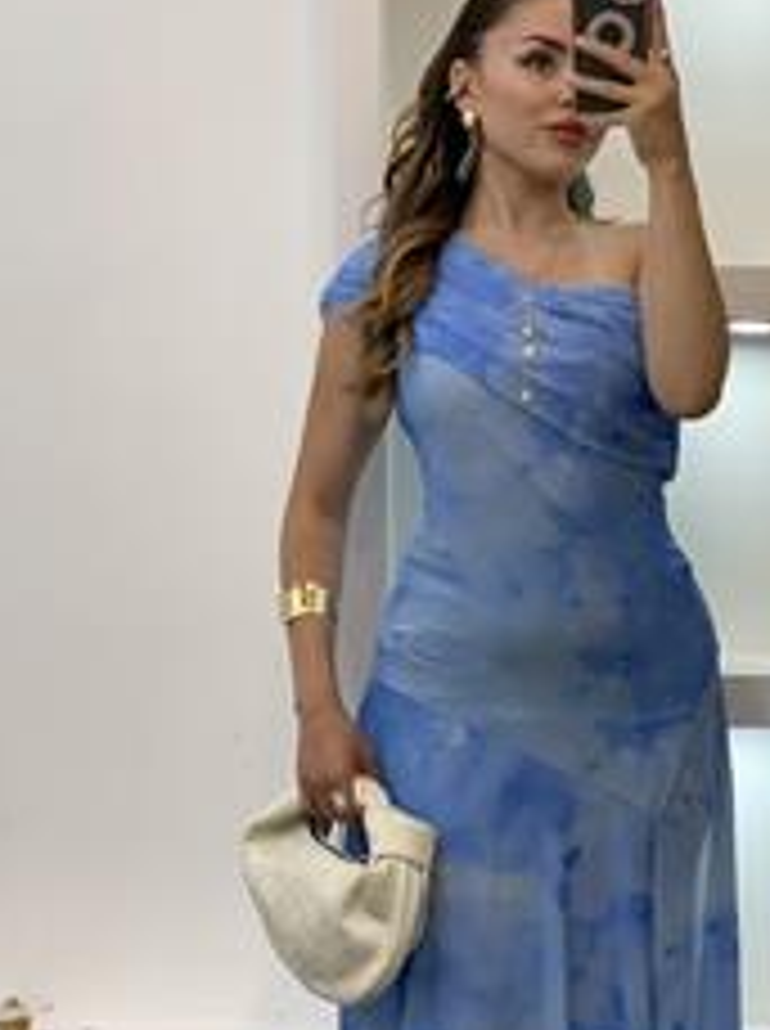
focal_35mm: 94
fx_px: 2796
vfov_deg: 20.8
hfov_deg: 15.6
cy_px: 726
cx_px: 536
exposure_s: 1/100
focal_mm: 6
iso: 80
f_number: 2
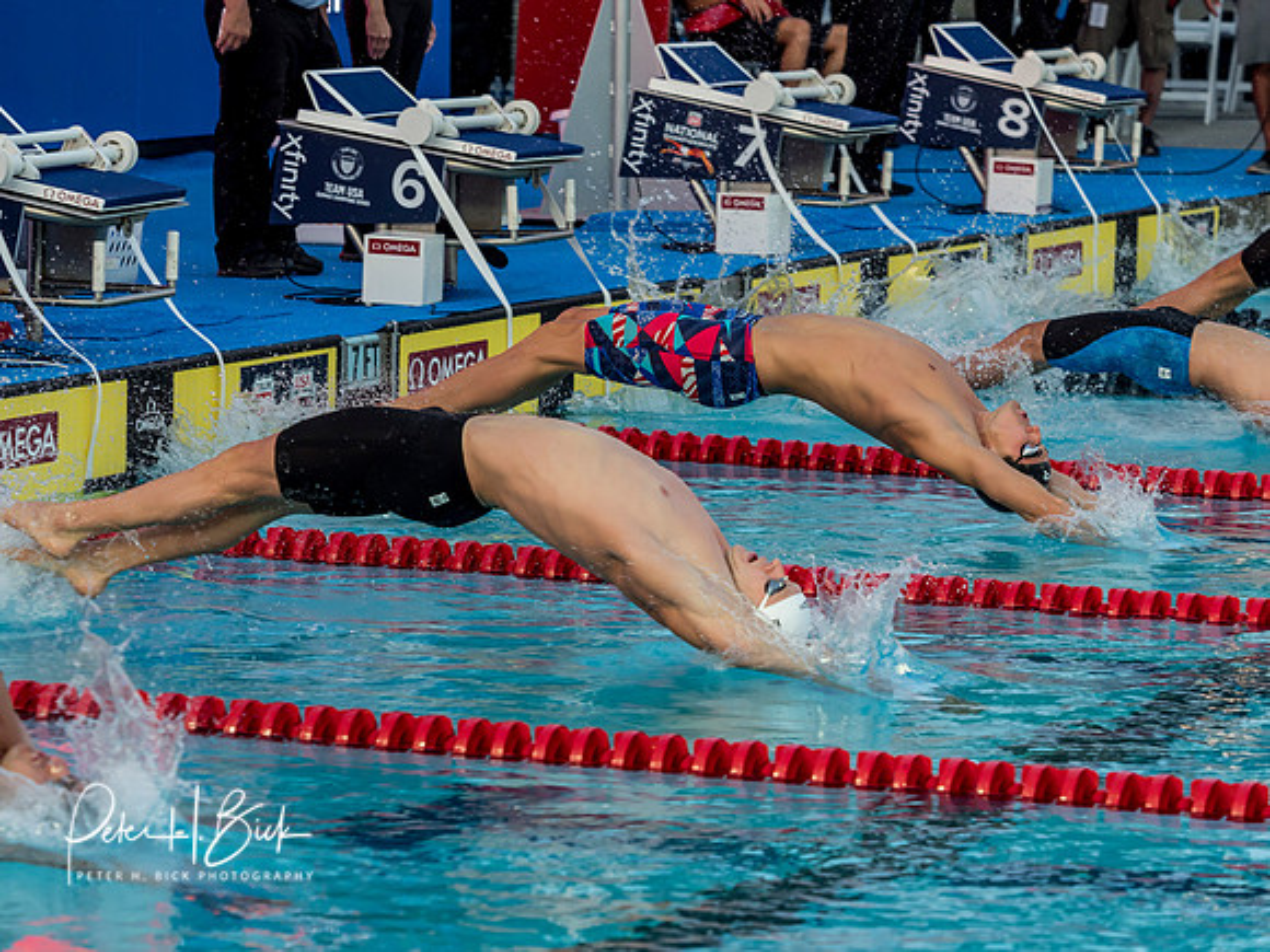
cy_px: 476
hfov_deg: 11.0
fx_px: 6604
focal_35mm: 180
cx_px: 635
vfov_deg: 8.2
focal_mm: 90
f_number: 3.5
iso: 400
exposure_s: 1/1000
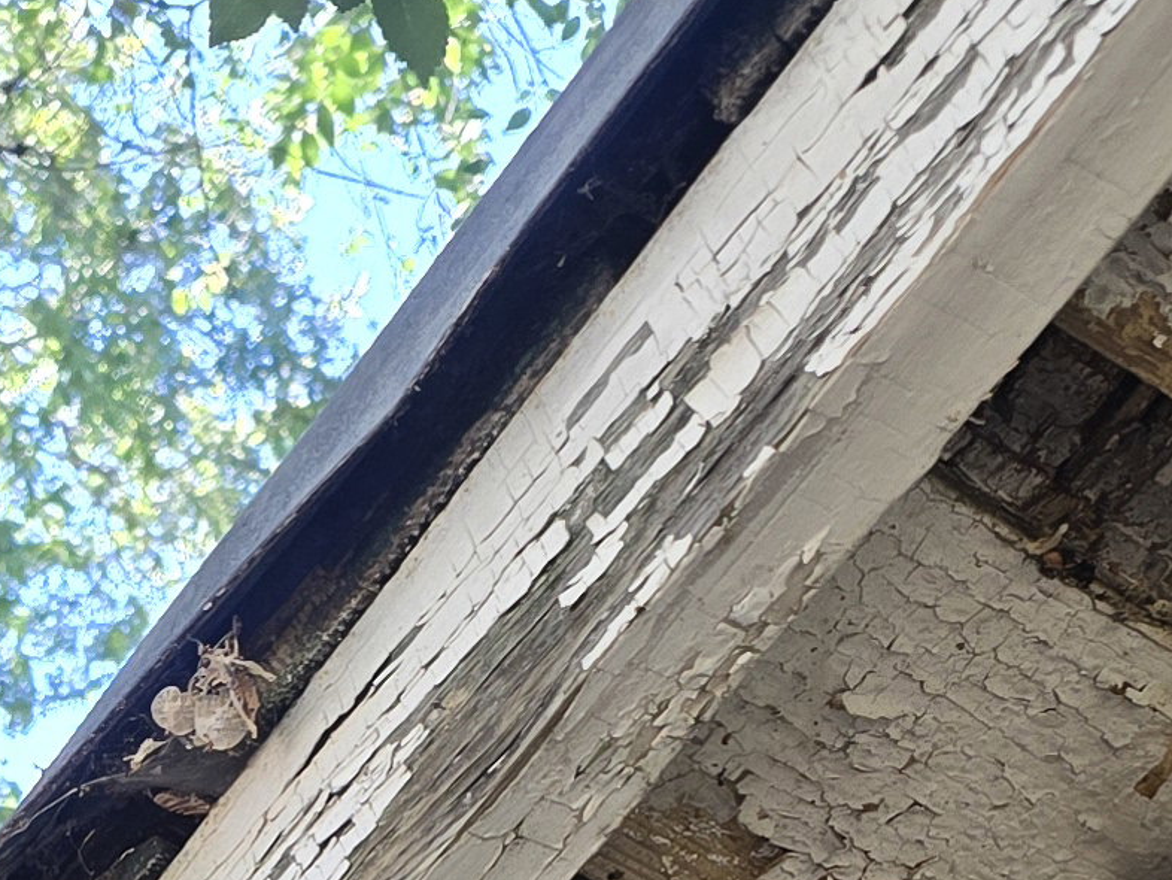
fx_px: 3962
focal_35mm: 117
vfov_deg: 11.4
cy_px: 1775
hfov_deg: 16.6
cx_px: 76
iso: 64
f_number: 1.7
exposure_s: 1/180
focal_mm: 6.3
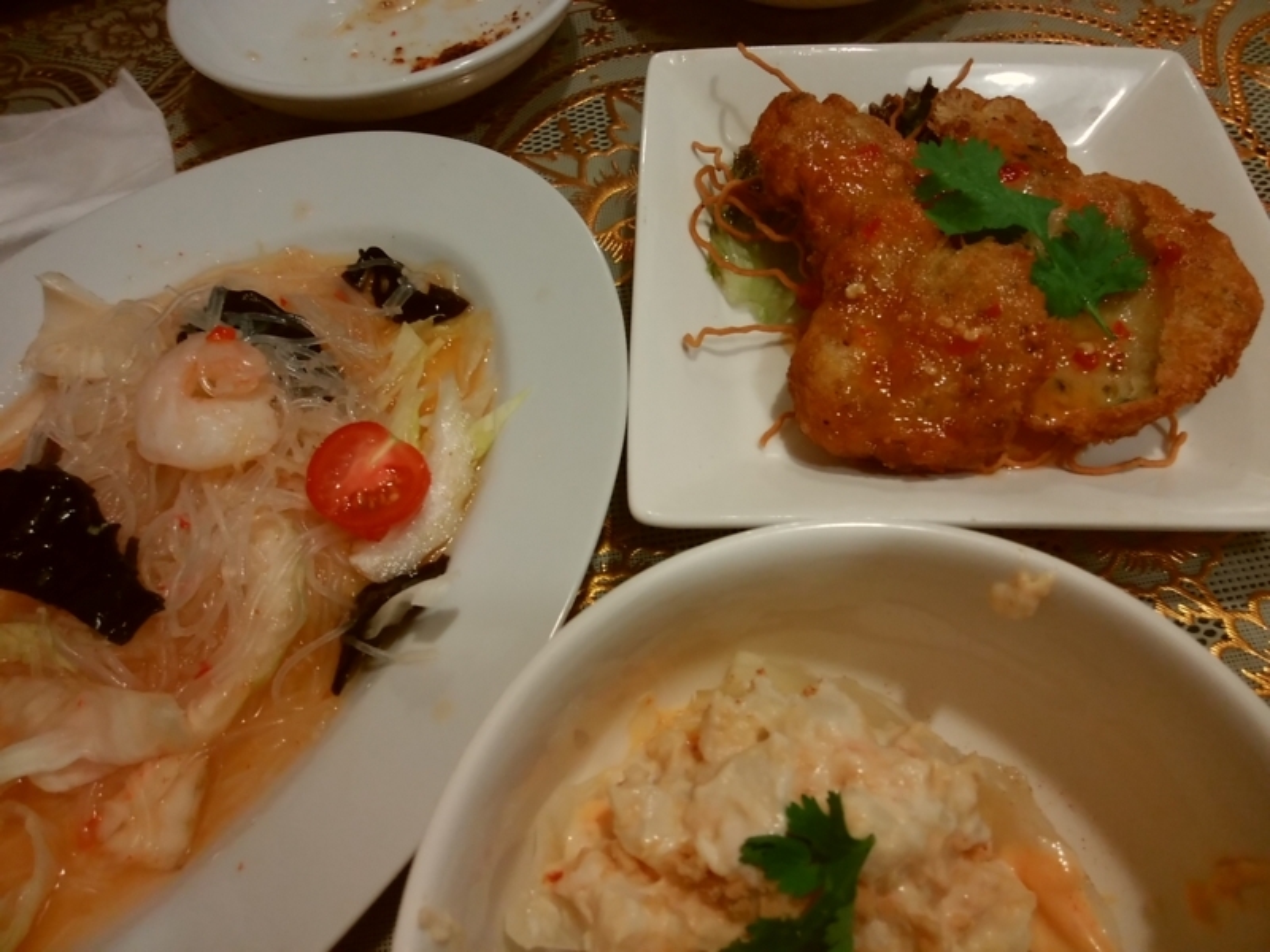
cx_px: 635
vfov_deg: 61.1
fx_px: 807
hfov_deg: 76.4
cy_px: 476
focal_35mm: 22
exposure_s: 1/25
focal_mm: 3
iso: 80
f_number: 2
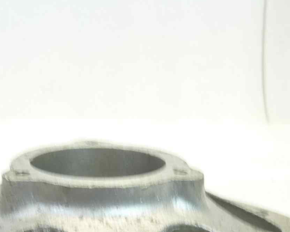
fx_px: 644
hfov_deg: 25.3
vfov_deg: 19.3
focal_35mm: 75
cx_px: 106
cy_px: 275
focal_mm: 4.1
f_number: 3.3
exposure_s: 1/20
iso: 80
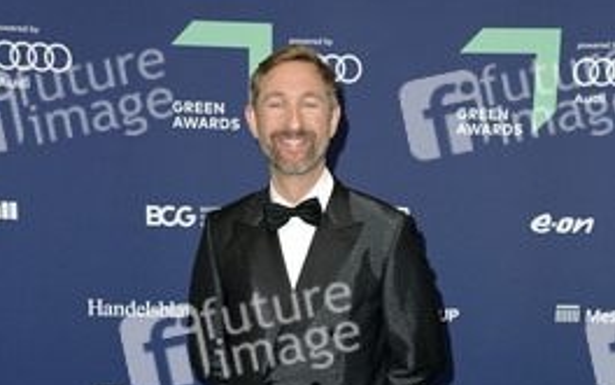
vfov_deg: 17.5
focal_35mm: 71
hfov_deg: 29.0
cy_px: 455
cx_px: 308
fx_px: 1190
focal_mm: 46
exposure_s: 1/250
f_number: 6.3
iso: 800
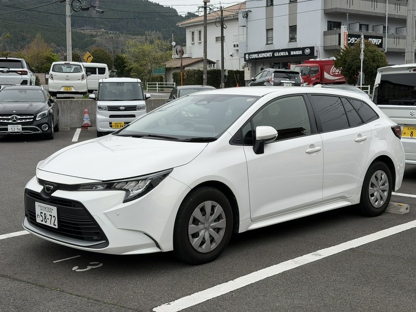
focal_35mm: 48
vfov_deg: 30.3
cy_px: 156
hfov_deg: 39.7
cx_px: 208
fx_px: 577
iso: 64
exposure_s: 1/3096
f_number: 1.78
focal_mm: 6.76
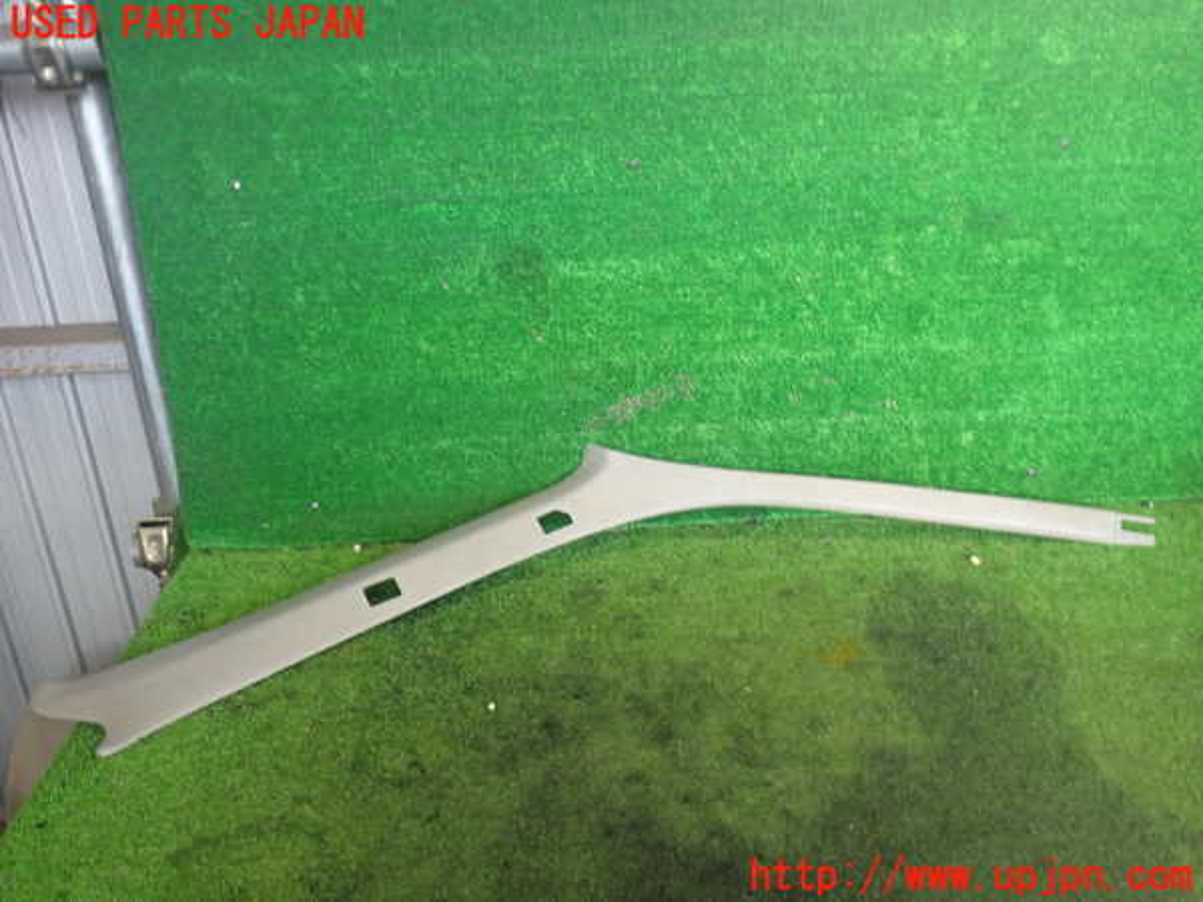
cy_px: 451
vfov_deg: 46.8
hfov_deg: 60.0
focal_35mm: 30
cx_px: 602
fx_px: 1043
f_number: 2.3
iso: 200
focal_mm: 5.4
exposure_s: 1/30
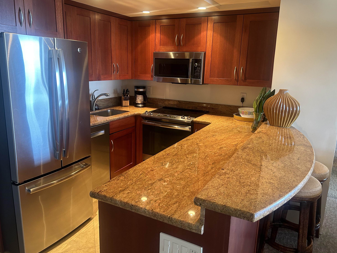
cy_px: 124
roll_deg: -0.5
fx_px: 263
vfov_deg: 51.4
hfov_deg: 65.3
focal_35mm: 27
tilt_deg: -12.3
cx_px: 168
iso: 250
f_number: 1.5
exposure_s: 1/60
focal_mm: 5.7
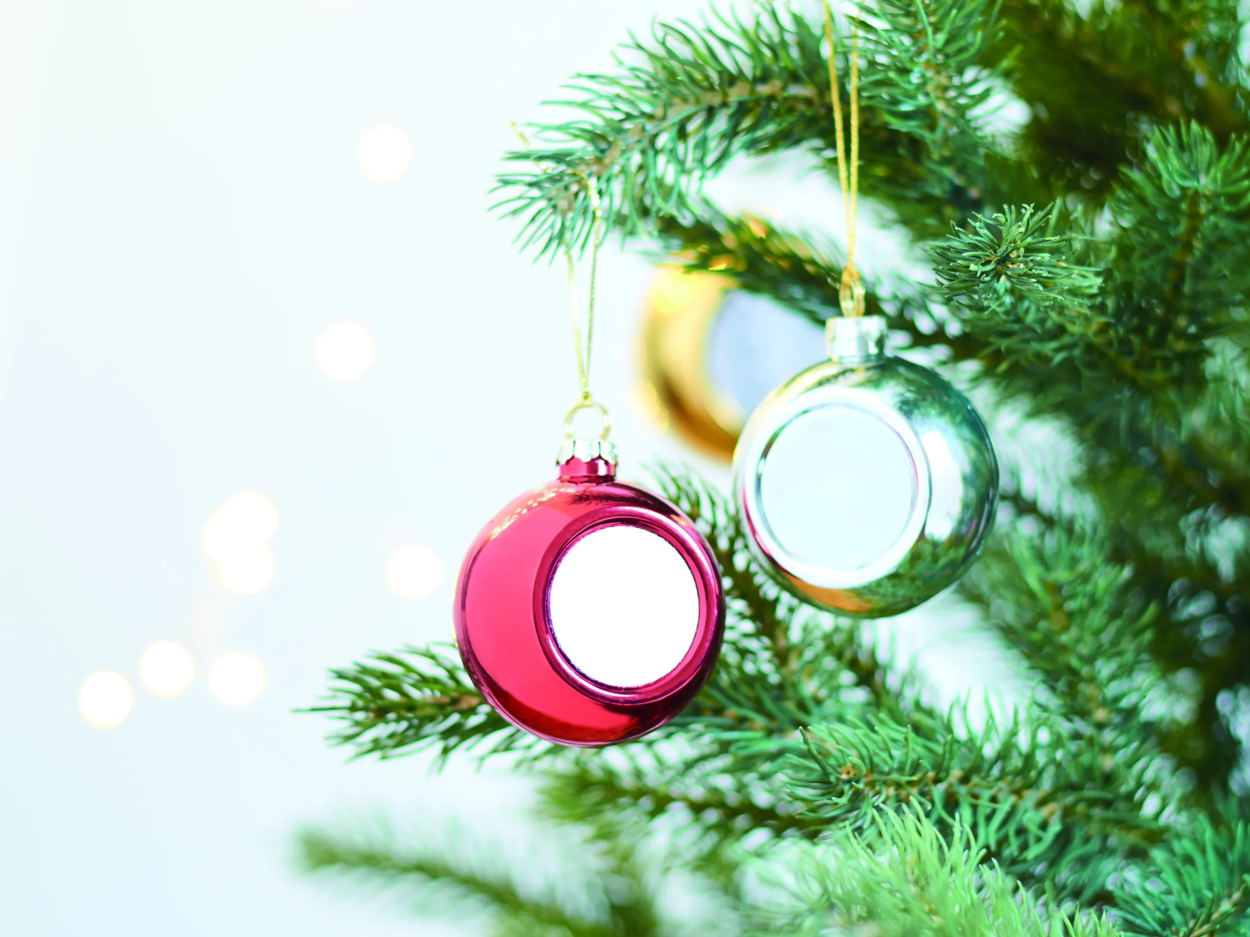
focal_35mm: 82
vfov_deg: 18.0
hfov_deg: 23.8
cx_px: 638
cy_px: 470
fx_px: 2961
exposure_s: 2.5
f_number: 2.8
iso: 100
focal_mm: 50
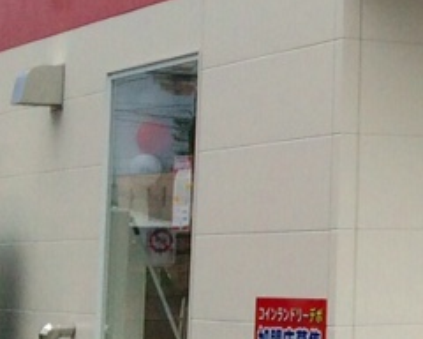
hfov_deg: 11.0
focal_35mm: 151
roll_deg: +0.8
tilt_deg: +5.2
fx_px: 1890
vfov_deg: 10.2
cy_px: 81
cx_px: 973
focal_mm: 4.15
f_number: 2.2
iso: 32
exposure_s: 1/494
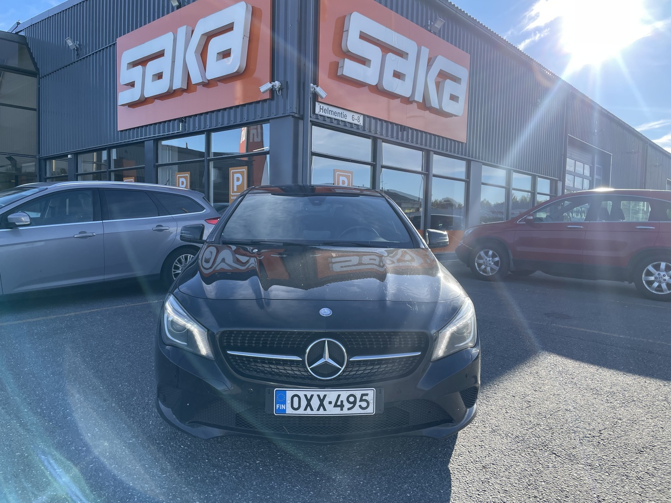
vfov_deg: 53.1
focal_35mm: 26
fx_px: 504
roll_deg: -1.3
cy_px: 252
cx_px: 336
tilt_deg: -2.5
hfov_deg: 67.3
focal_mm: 4.2
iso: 32
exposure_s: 1/1335
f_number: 1.6
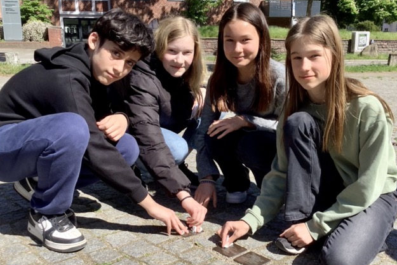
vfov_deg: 40.0
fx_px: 364
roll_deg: +1.1
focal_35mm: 33
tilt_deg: -14.5
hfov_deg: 57.2
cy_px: 130
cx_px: 198
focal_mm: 3.3
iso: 25
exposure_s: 1/734
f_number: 2.4
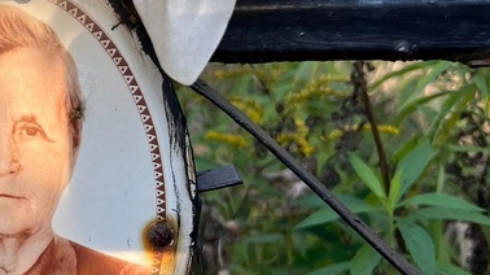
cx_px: 5
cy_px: 193
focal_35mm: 60
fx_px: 779
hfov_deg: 32.3
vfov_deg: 19.9
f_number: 1.5
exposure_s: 1/775
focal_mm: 5.7
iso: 50
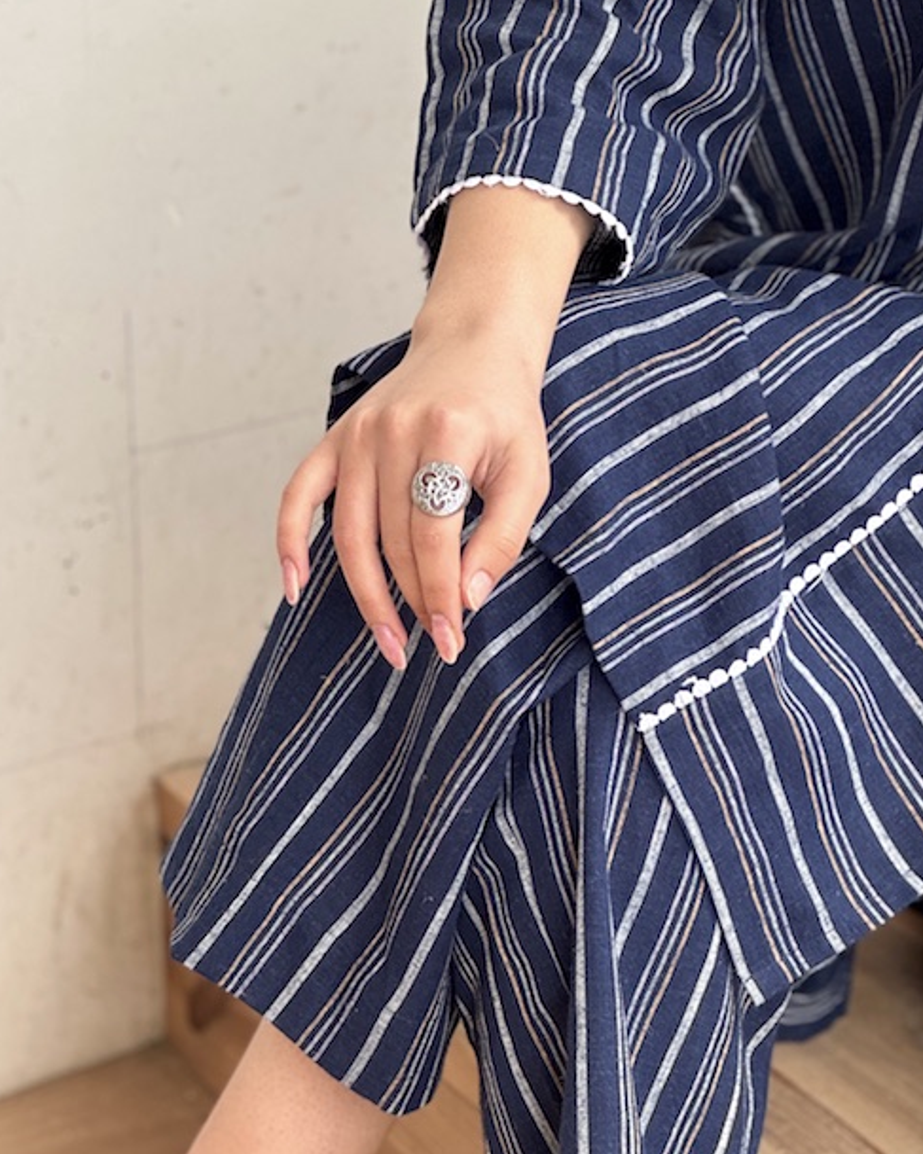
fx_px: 4201
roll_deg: +1.1
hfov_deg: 12.5
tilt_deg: -22.9
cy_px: 540
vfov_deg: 15.6
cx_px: 664
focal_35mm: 123
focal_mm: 9
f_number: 2.8
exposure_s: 1/99
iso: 125
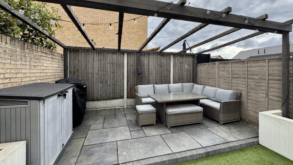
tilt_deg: -0.9
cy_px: 72
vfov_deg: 66.8
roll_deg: -0.3
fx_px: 124
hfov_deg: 99.4
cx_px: 148
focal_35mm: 16
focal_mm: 2.22
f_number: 2.2
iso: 40
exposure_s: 1/166
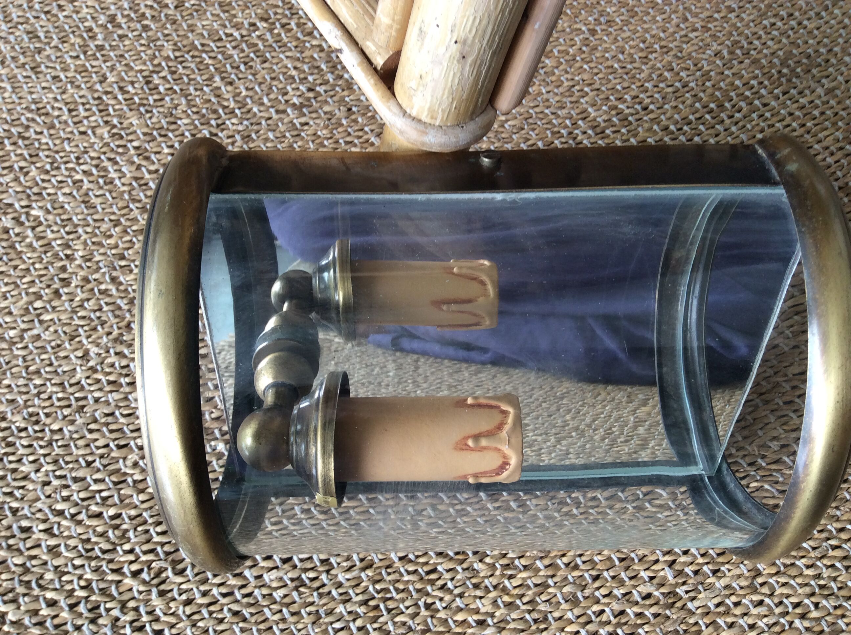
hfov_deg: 56.9
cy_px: 318
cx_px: 426
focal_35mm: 32
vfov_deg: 44.1
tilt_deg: -66.3
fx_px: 786
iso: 40
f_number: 2.4
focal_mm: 3.3
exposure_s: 1/33
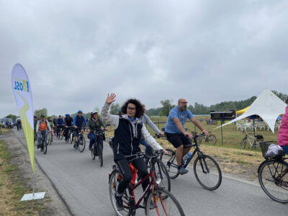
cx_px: 144
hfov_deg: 67.3
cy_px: 108
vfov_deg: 53.1
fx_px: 216
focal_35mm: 26
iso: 32
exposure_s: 1/1996
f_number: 1.8
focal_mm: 4.2
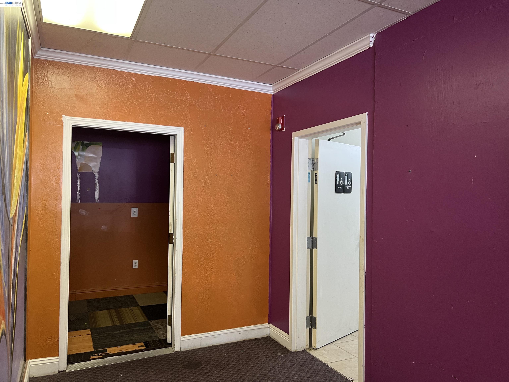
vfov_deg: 53.1
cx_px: 254
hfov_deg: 67.3
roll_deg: +0.2
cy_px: 191
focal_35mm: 26
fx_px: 382
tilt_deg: +1.3
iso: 200
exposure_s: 1/60
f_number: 1.5
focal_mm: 5.7
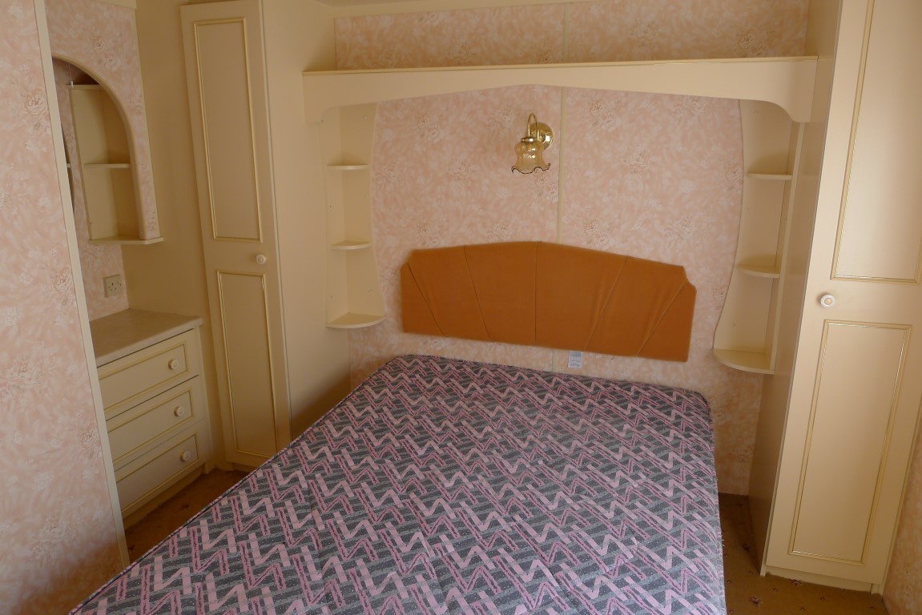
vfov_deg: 53.2
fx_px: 615
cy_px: 308
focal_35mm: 24
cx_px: 461
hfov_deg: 73.7
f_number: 2
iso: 80
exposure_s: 1/100
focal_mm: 5.1
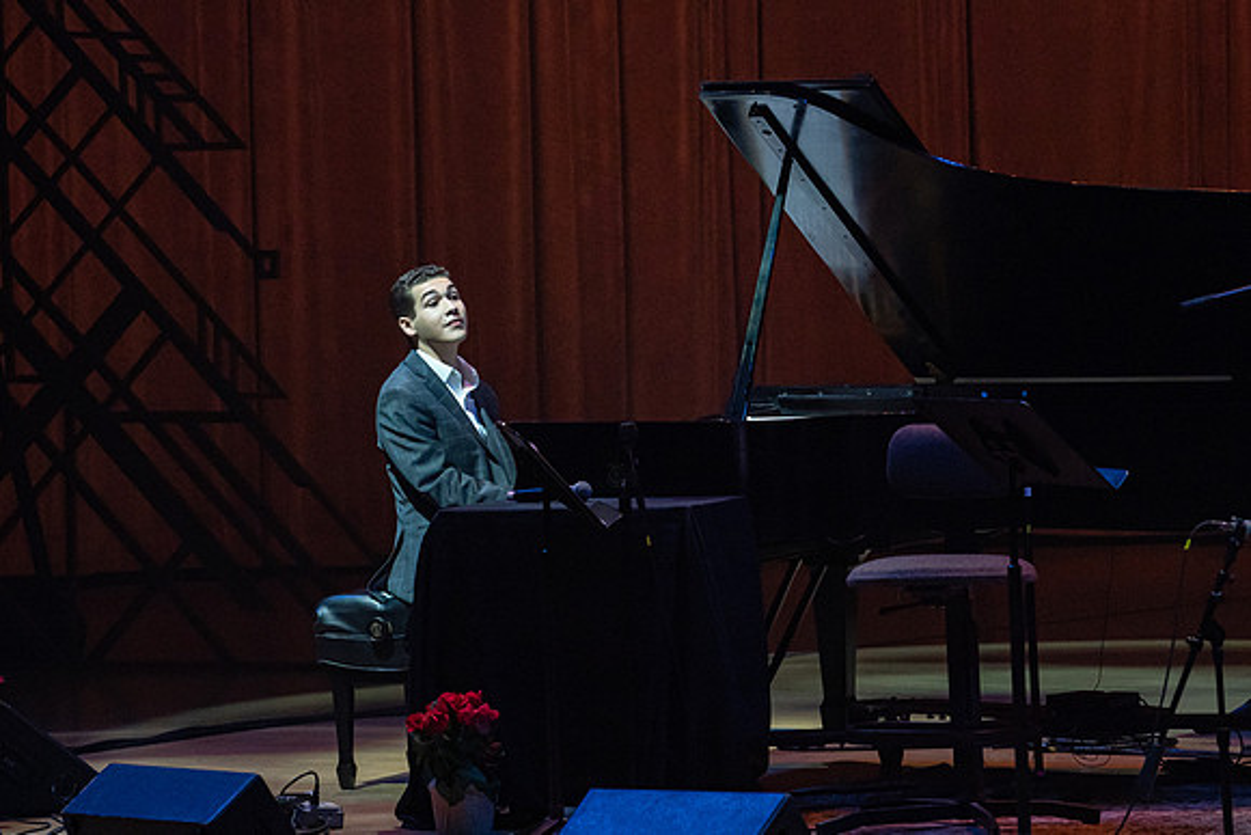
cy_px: 375
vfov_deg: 4.7
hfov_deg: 7.1
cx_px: 587
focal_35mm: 291
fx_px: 10122
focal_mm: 200
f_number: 6.3
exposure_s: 1/250
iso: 2500
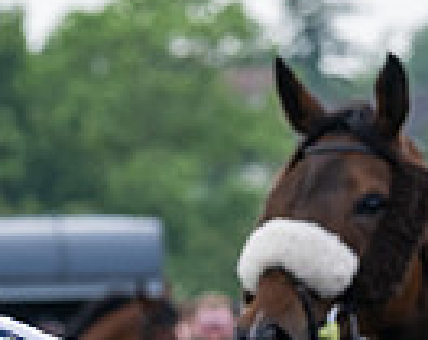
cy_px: 528
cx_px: 112
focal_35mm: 971
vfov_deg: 1.6
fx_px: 12273
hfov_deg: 2.0
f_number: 5.6
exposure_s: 1/500
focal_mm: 135
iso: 400
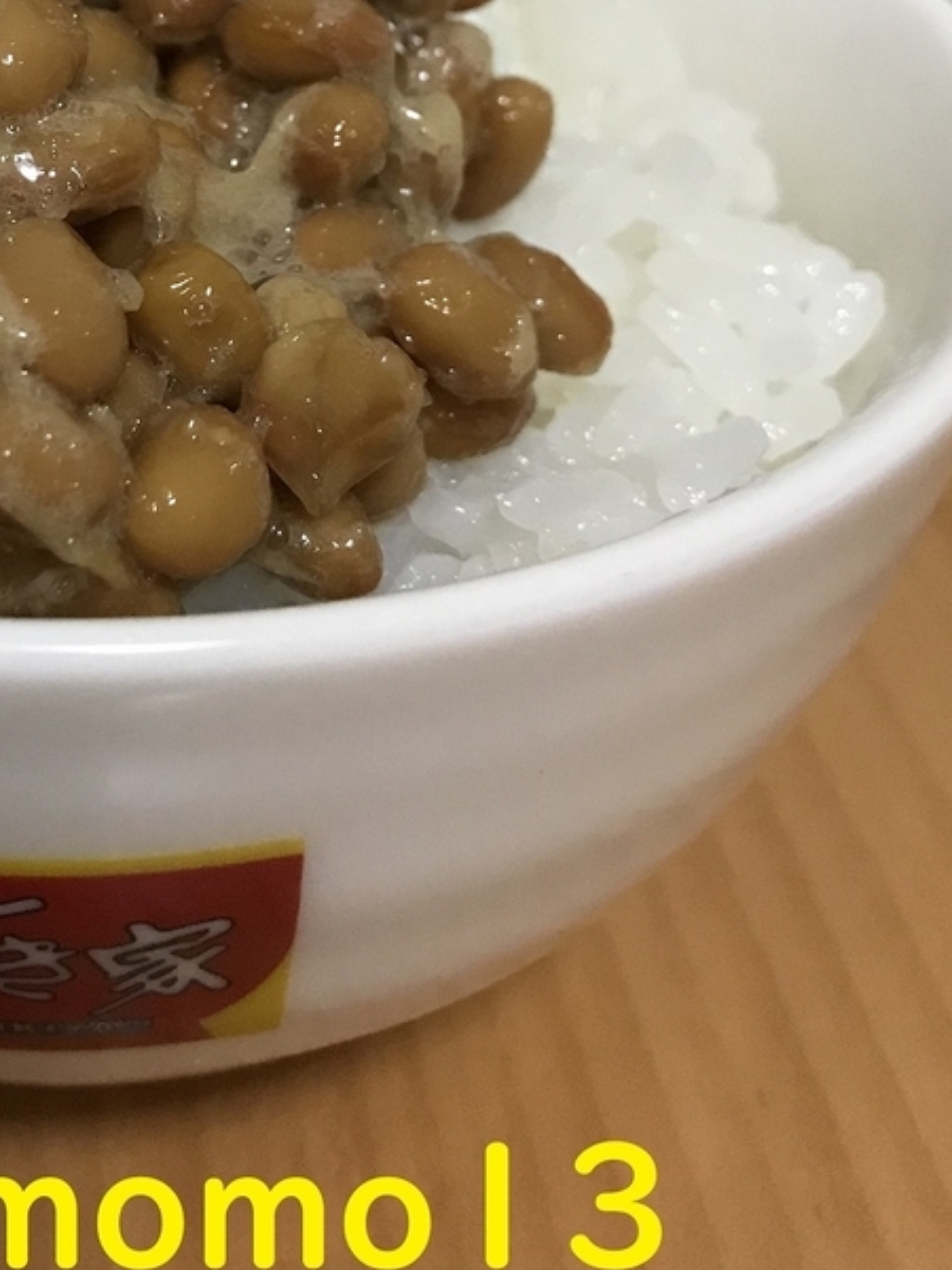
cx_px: 70
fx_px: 2053
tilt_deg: -23.9
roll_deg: -0.8
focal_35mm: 56
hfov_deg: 25.2
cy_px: 64
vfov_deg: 32.2
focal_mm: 3.99
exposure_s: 1/15
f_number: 1.8
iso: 80
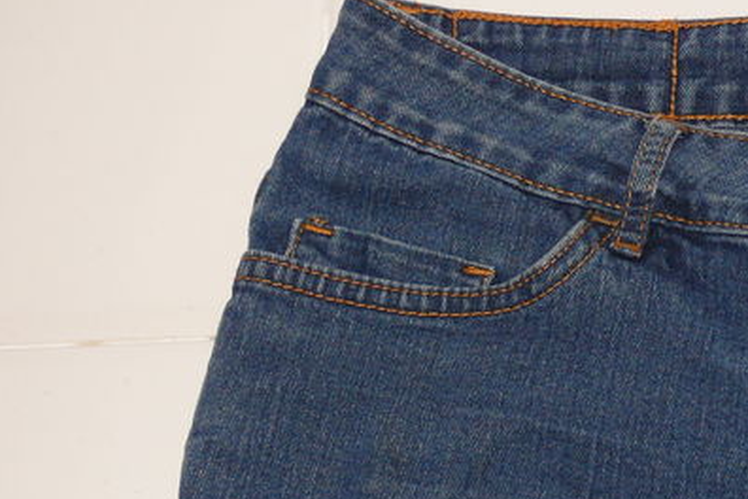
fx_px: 2181
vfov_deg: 13.0
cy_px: 431
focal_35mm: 105
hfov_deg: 18.4
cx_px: 912
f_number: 2.8
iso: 100
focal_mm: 8.3
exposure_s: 1/30
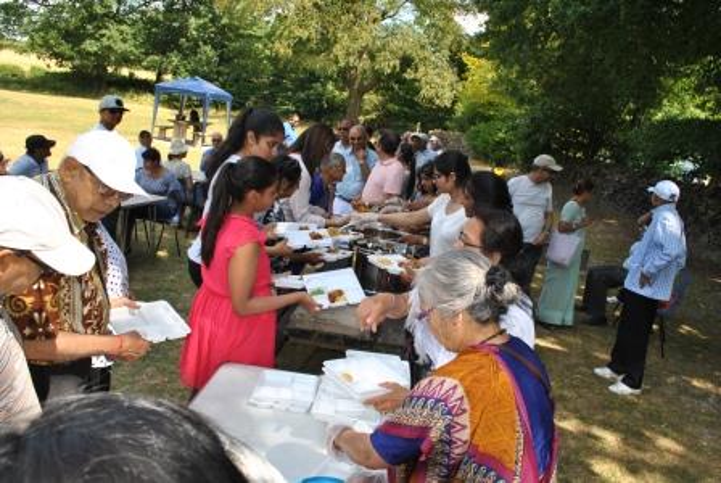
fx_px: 541
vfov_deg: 48.1
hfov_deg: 67.3
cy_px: 242
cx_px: 360
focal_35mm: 27
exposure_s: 1/60
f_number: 8
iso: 100
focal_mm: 18
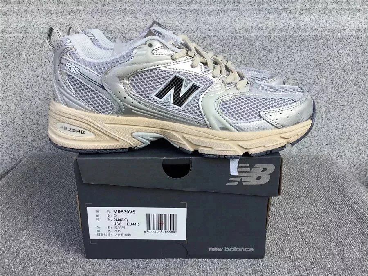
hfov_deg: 58.4
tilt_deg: -19.1
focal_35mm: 31
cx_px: 184
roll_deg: +0.4
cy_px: 138
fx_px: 330
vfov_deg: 45.4
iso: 25
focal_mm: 3.3
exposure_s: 1/431
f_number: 2.4
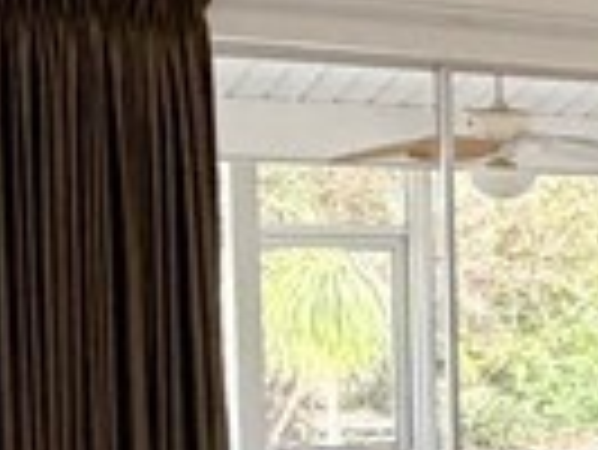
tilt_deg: -2.6
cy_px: 356
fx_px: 1867
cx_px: 1452
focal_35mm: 108
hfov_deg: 13.3
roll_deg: +0.3
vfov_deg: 13.7
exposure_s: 1/120
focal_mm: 2.22
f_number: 2.2
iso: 320
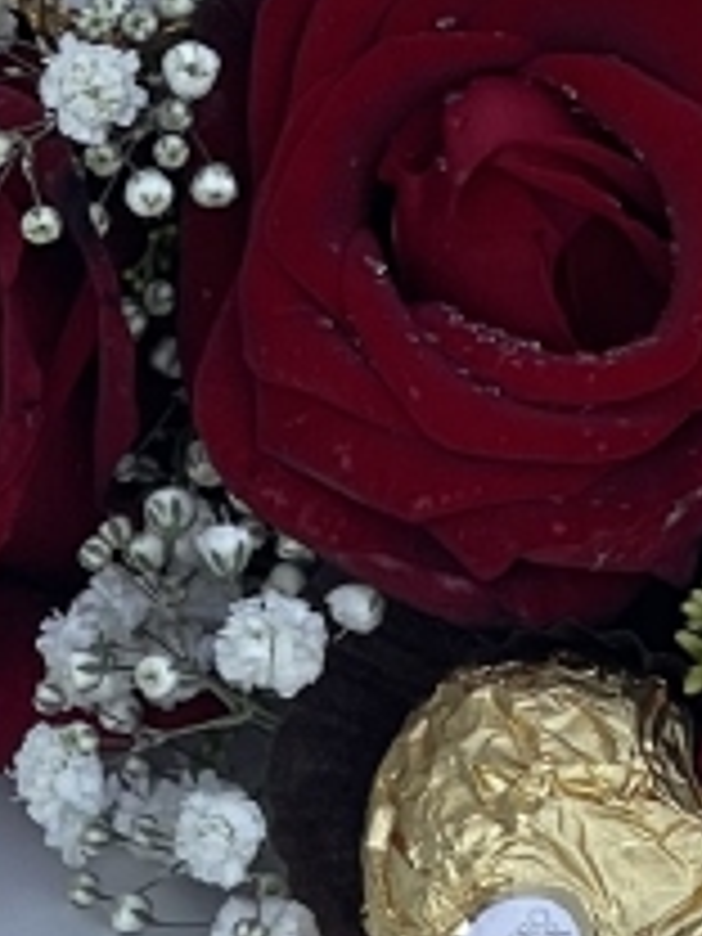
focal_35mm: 369
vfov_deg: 5.4
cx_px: 760
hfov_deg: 4.0
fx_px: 9978
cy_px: -76
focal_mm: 7.5
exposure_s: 1/256
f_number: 2.2
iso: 20
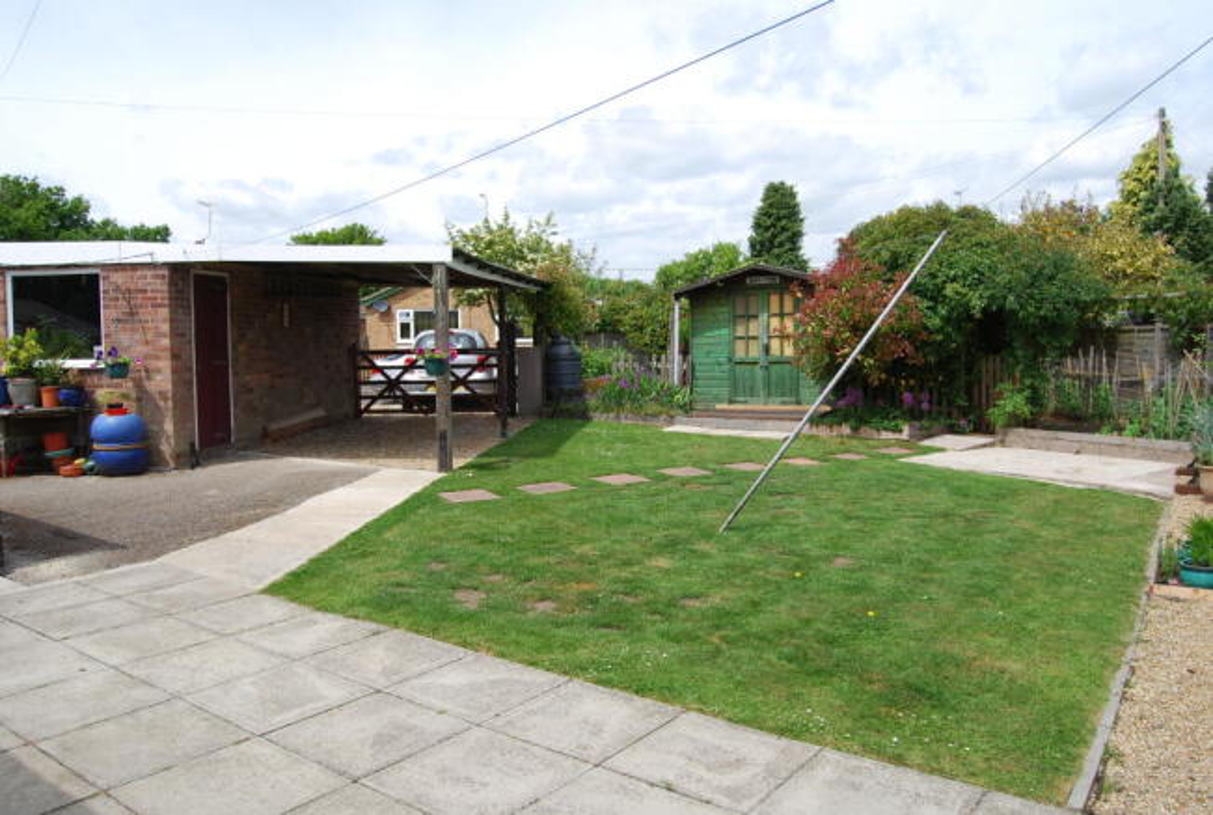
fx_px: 912
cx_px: 606
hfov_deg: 67.3
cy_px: 408
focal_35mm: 27
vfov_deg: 48.1
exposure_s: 1/200
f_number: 7.1
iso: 100
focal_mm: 18
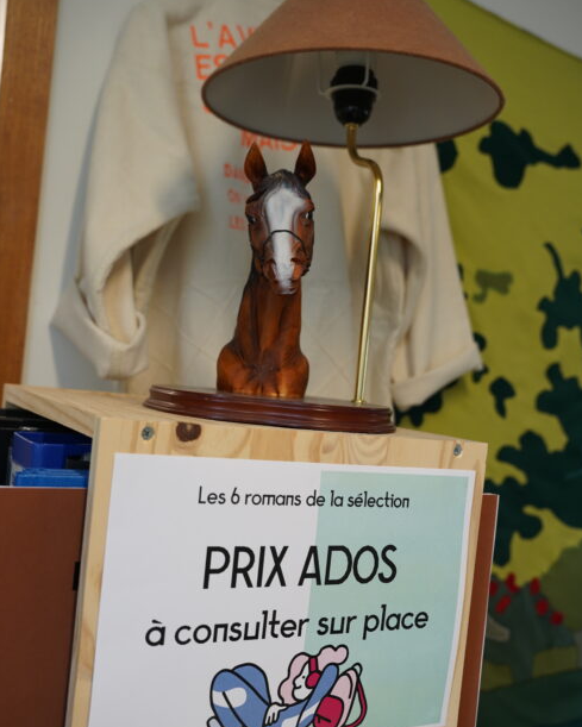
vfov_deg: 47.9
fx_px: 818
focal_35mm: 38
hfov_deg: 39.2
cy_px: 401
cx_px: 294
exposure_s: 1/160
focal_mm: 33
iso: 1250
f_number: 4
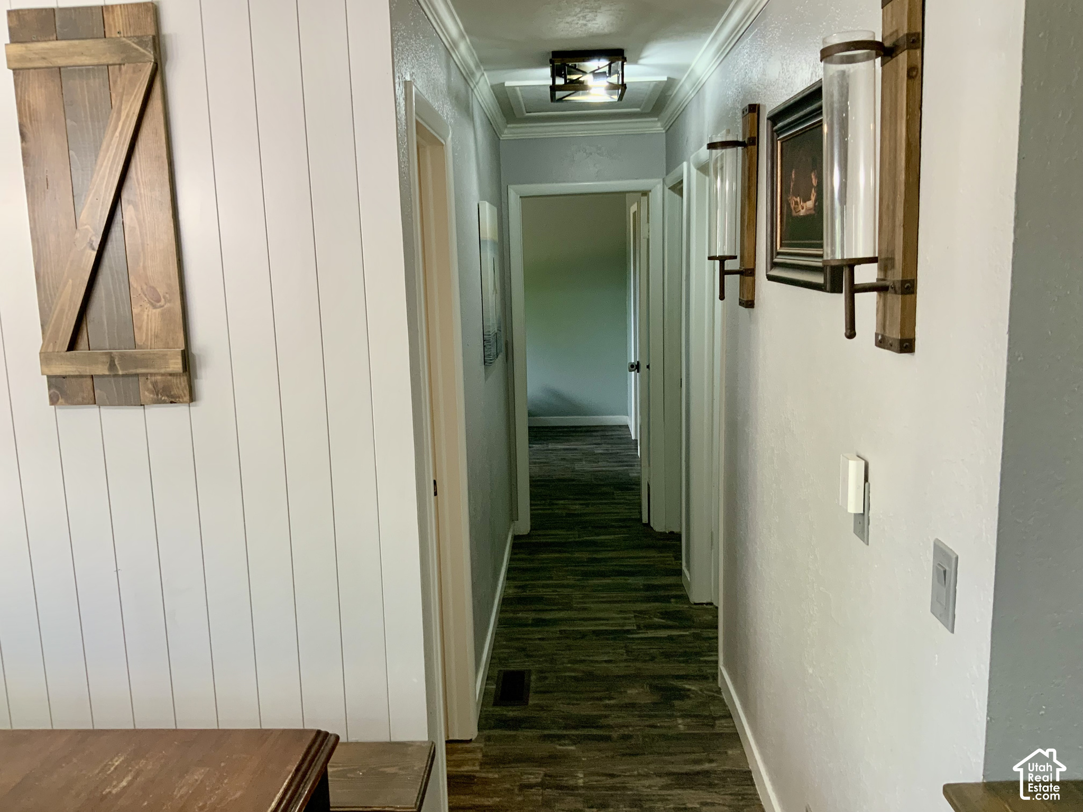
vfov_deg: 48.2
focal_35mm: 29
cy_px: 406
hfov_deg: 61.7
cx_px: 542
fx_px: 907
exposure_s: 1/60
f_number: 1.8
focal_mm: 3
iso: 64
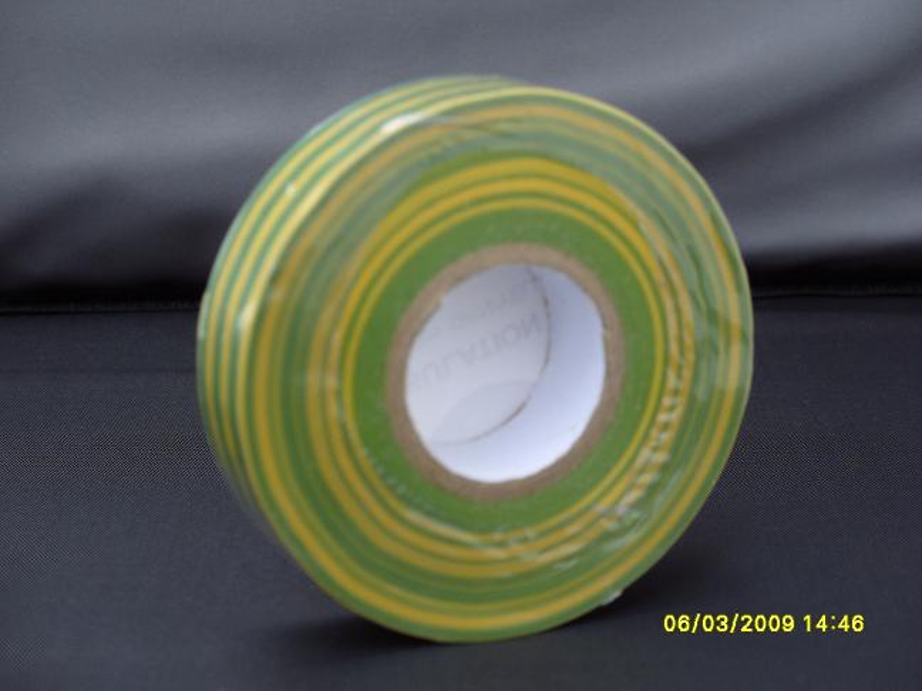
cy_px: 346
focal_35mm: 85
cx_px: 461
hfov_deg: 23.0
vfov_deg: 17.4
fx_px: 2264
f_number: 3.4
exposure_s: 1/125
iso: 80
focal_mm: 18.9
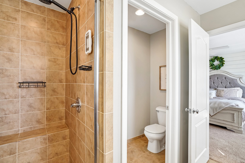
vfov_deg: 73.7
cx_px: 122
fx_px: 109
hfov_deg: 96.7
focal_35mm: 16
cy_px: 82
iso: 250
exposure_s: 1/13
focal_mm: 16
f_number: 8
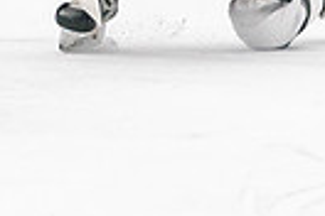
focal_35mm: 801
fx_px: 7231
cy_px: -295
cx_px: 112
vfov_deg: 1.7
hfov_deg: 2.6
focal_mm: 98
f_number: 2.8
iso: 3200
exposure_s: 1/1250
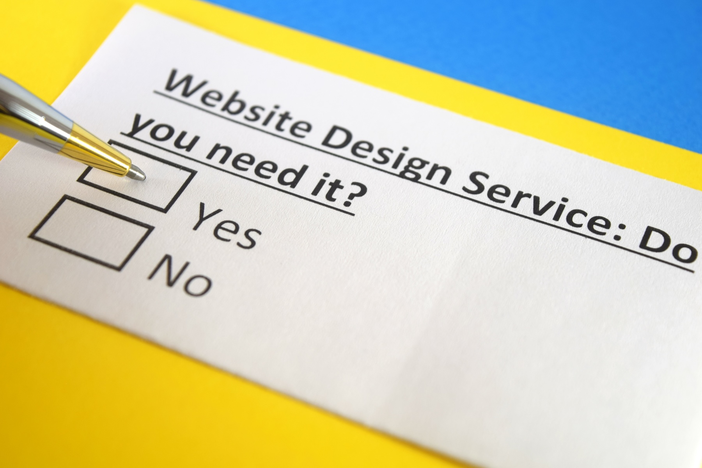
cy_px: 234
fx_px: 1404
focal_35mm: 72
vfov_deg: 18.9
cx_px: 351
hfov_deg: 28.1
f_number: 5.3
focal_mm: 48
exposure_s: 1/40
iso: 100
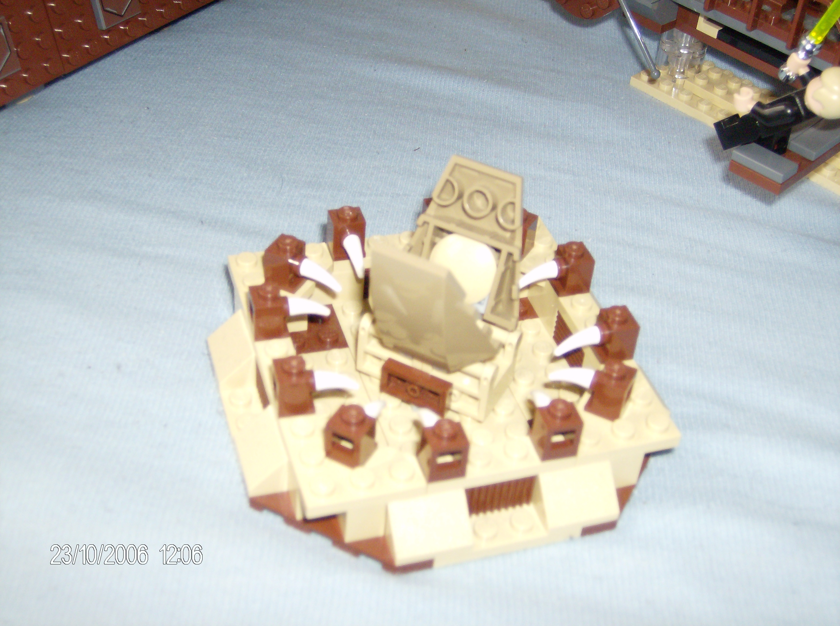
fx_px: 1114
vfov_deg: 31.4
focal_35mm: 46
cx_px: 420
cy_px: 313
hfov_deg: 41.3
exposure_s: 1/74
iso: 200
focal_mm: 7.7
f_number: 3.1
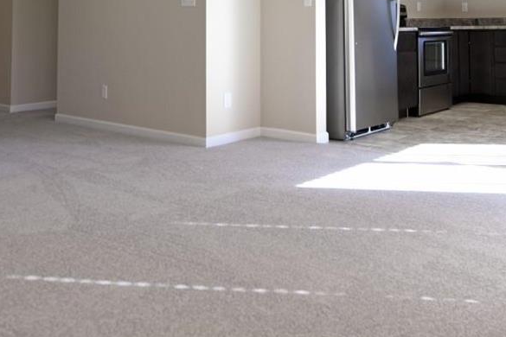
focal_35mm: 41
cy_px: -9
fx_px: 576
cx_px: 316
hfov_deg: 47.0
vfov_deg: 30.1
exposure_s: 1/40
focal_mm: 15
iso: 64
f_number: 2.8
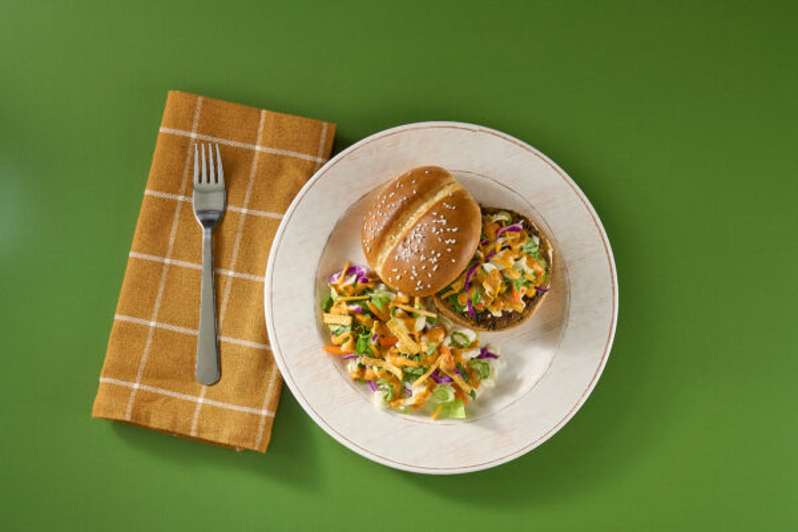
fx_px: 1618
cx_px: 399
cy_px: 266
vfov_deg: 18.7
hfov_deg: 27.7
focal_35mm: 73
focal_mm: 73
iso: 400
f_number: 16
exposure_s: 1/10
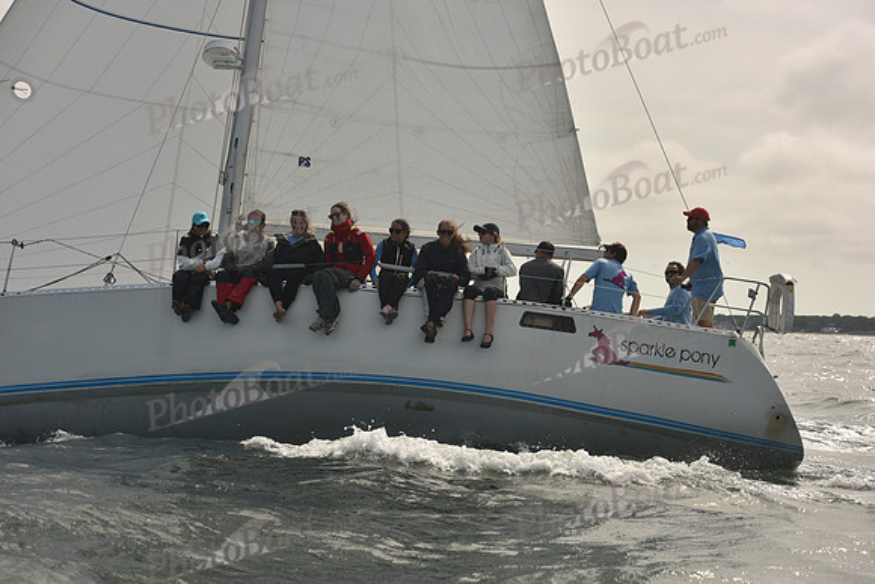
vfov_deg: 19.5
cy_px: 292
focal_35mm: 70
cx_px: 438
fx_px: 1702
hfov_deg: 28.8
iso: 320
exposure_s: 1/1000
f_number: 7.1
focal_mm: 70
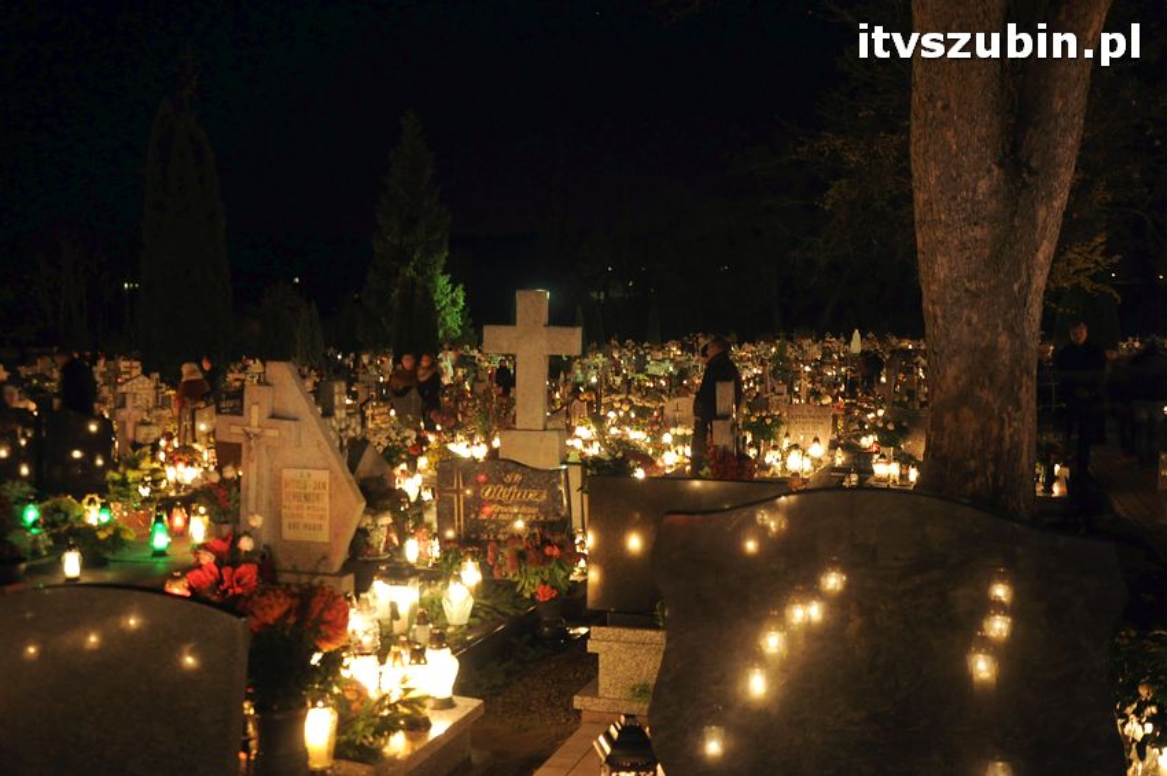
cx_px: 584
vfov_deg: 34.1
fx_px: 1263
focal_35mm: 39
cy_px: 388
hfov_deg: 49.6
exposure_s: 1.6
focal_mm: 26
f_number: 4
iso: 800
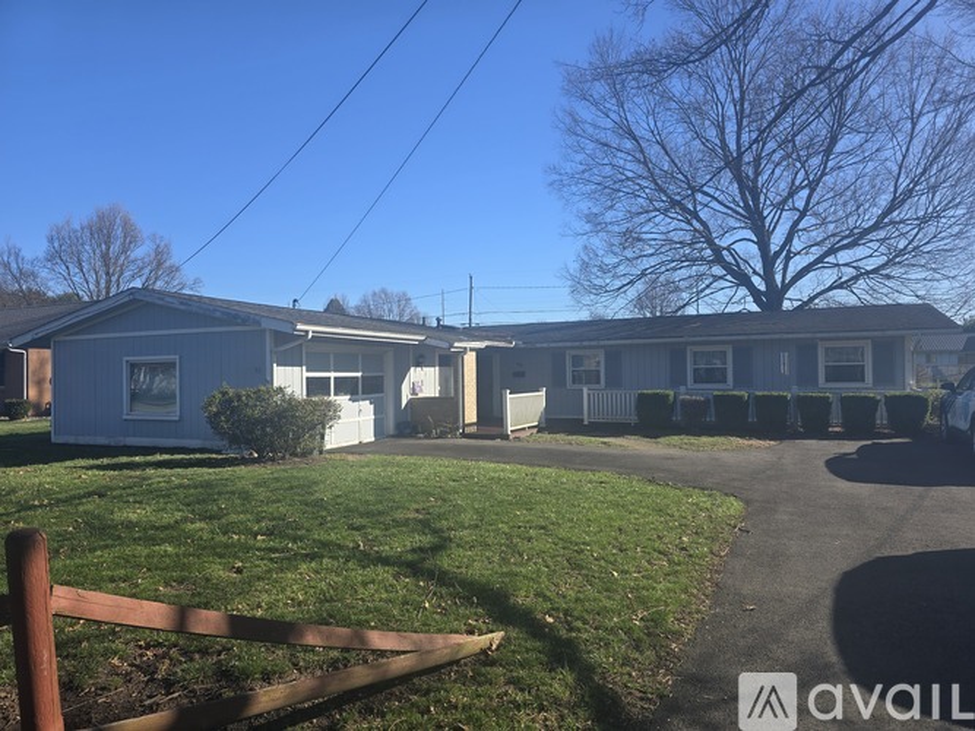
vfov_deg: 58.9
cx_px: 488
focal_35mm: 23
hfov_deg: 73.9
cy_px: 366
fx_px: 648
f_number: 1.7
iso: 12
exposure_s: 1/481
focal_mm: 6.3
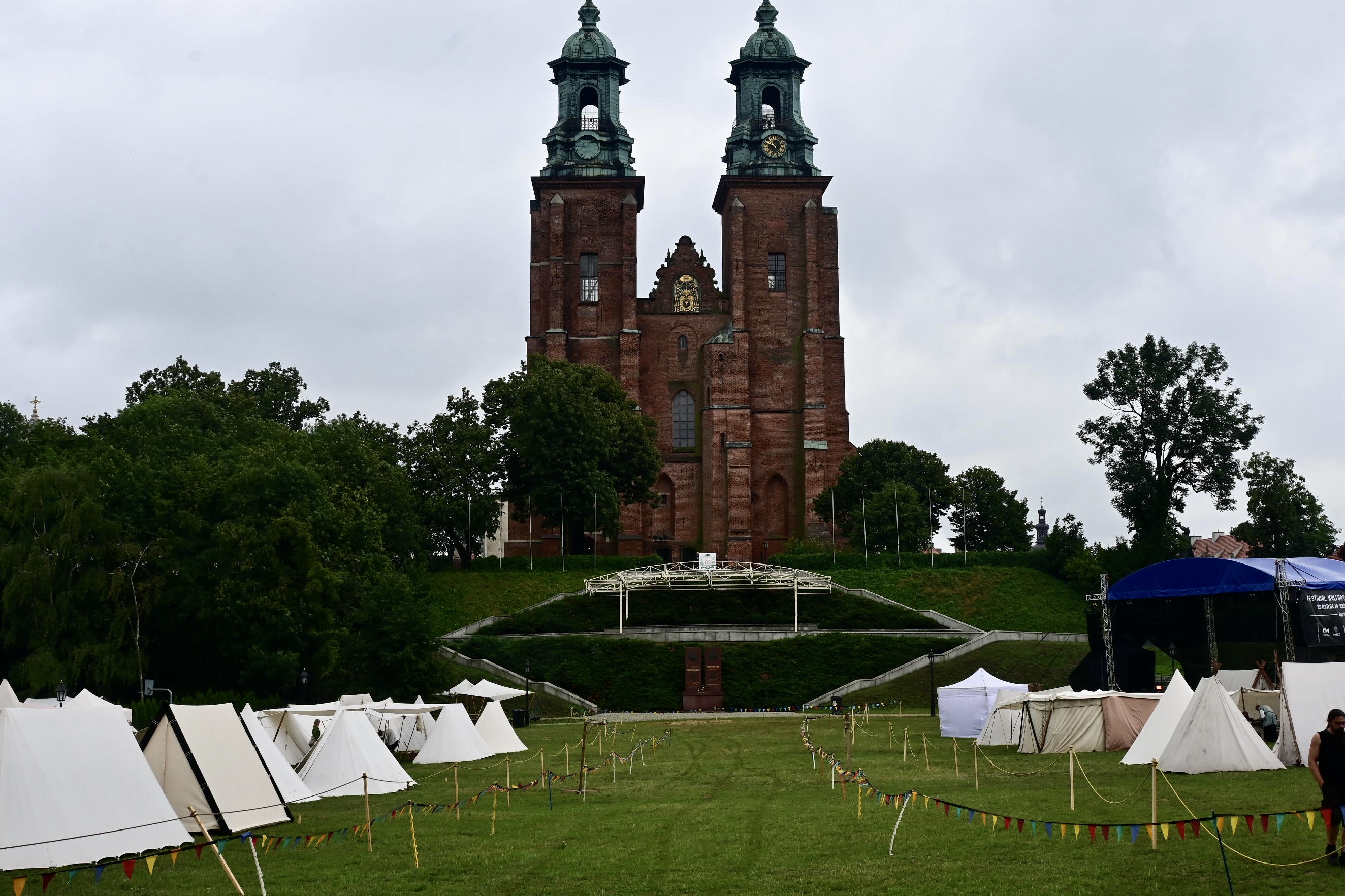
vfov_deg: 32.6
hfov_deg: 47.4
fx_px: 1532
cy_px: 437
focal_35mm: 41
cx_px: 698
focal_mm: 26
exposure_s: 1/125
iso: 220
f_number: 11
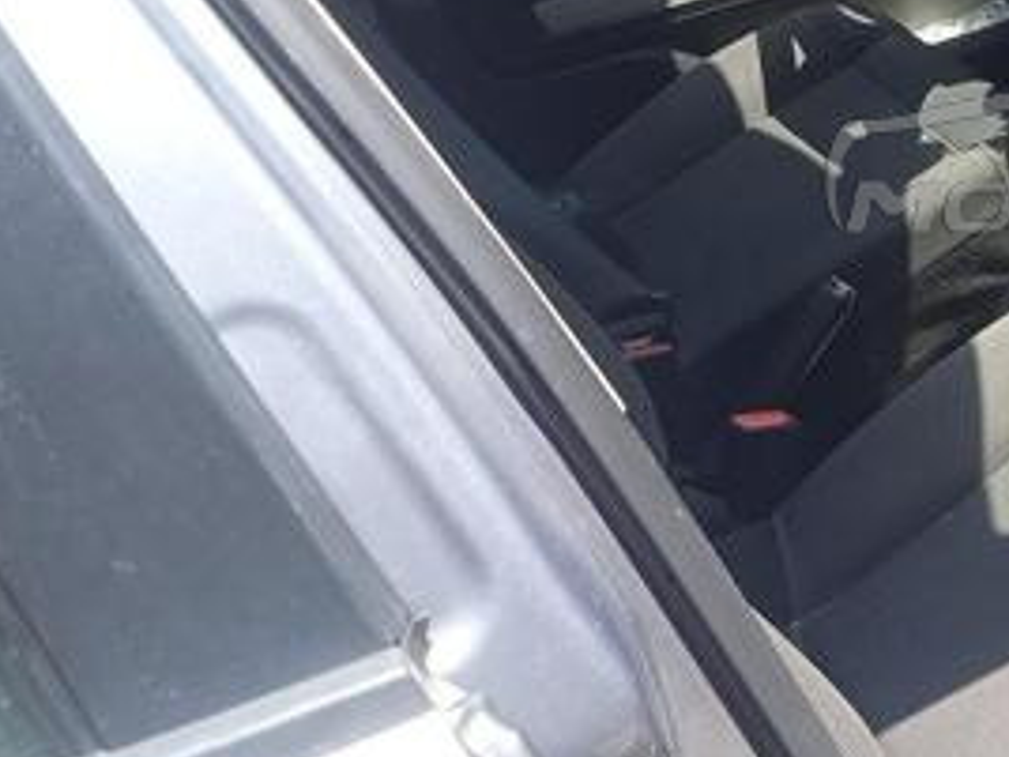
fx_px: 1982
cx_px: 1156
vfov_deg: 21.4
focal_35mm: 68
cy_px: 156
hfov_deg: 26.0
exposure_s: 1/209
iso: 113
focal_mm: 3.43
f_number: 2.2
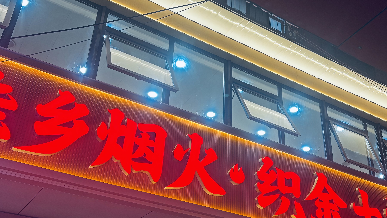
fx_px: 462
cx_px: 242
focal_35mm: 45
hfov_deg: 45.1
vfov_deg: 26.5
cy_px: 116
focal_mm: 5.96
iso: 80
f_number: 1.6
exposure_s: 1/50
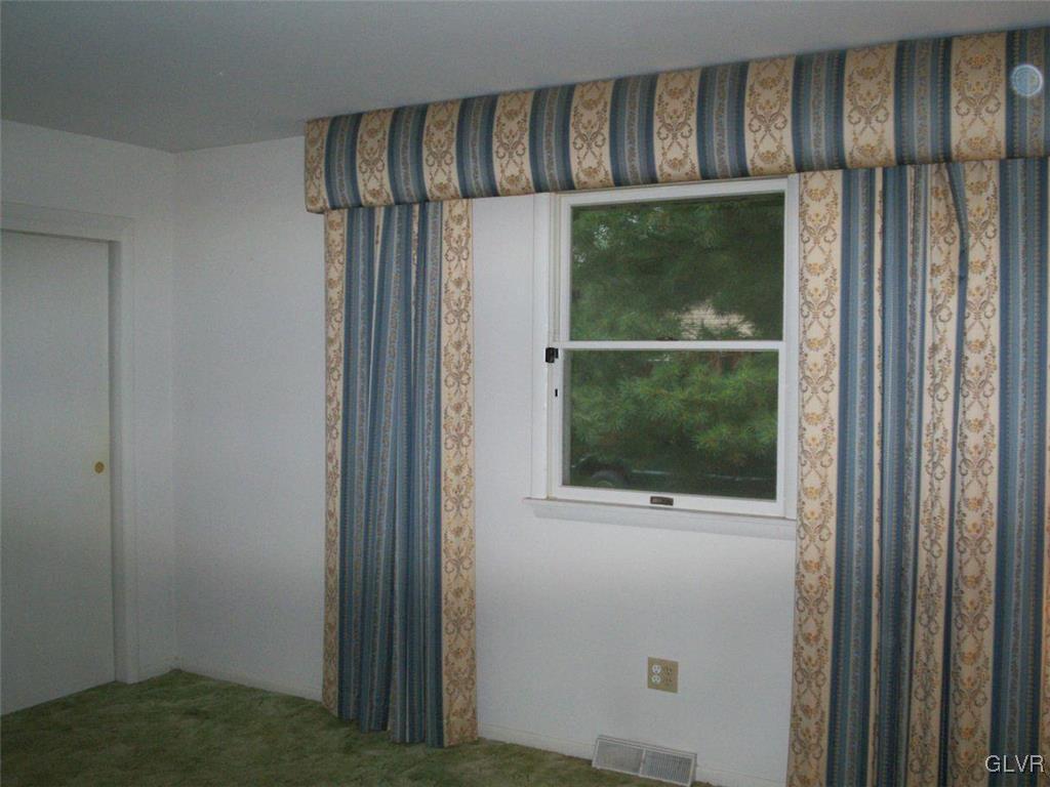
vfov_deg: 39.7
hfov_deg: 51.4
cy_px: 394
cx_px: 525
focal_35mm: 36
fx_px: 1092
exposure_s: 1/64
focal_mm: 5.9
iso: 140
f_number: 4.5
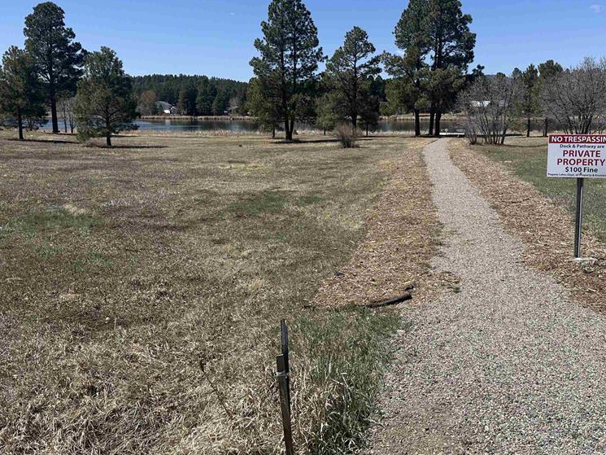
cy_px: 194
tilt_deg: -8.4
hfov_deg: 55.3
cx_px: 332
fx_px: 578
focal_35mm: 33
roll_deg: -0.3
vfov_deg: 42.8
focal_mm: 6.86
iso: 80
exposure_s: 1/5525
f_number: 1.78
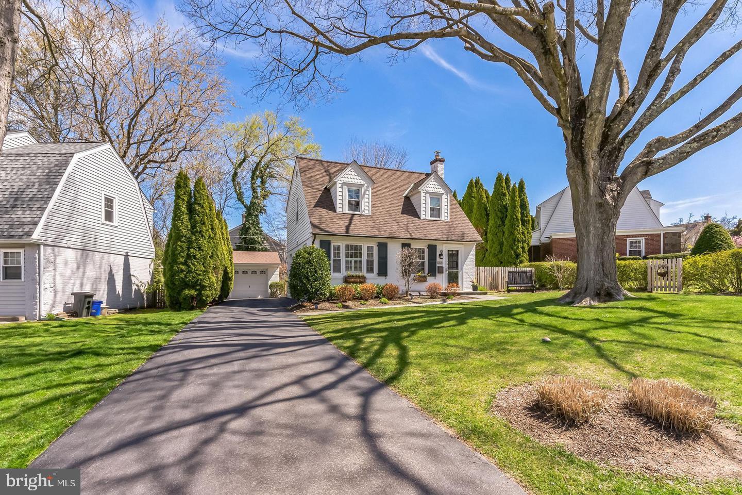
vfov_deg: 72.1
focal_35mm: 16
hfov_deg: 95.0
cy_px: 248
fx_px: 340
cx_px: 371
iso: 100
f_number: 8
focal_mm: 16.5
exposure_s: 1/160
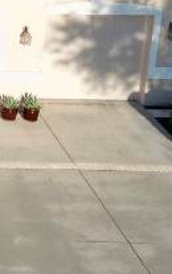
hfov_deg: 8.9
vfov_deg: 16.1
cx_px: -318
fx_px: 938
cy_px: -54
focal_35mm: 125
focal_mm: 6.72
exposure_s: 1/3000
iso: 130
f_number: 1.7
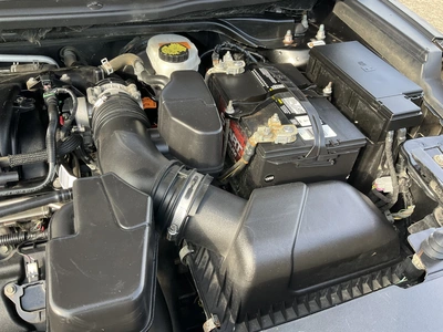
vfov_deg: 48.2
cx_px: 222
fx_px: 371
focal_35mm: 29
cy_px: 166
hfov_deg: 61.7
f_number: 1.8
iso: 32
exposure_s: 1/122
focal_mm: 3
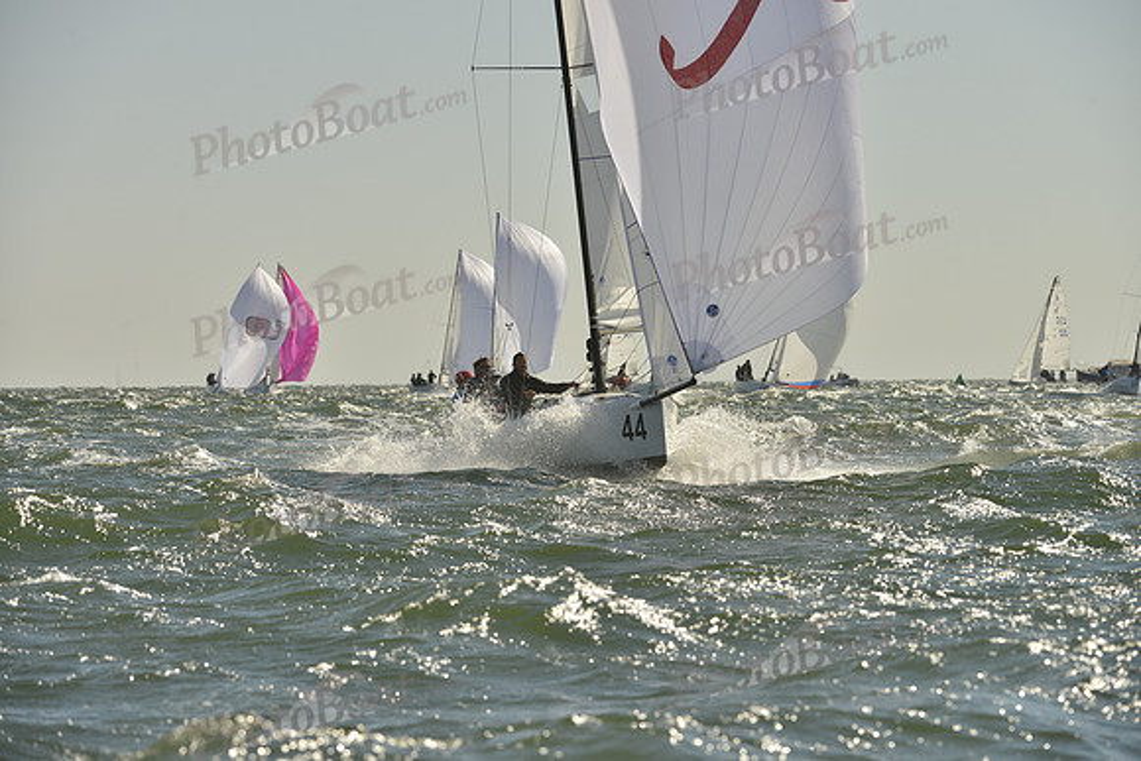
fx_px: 6340
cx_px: 570
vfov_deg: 6.9
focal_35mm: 200
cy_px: 380
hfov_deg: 10.3
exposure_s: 1/1600
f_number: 8
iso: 280
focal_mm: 200
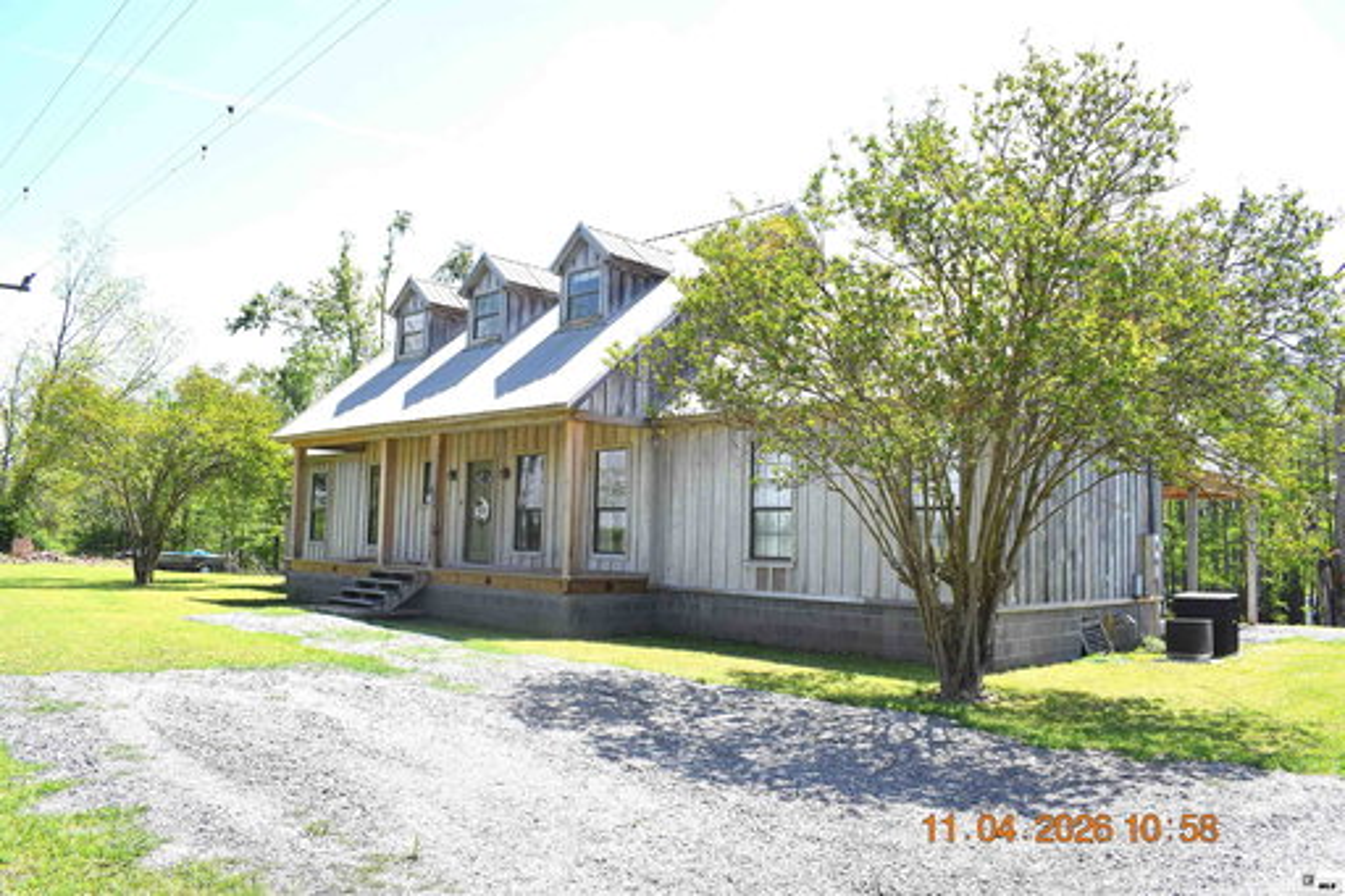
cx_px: 672
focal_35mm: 27
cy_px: 448
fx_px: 1008
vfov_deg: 47.9
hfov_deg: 67.4
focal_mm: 18
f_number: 9.5
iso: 200
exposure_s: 1/350
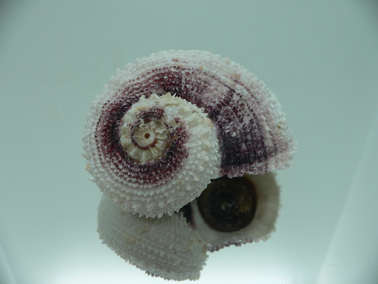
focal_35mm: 35
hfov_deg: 52.6
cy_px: 142
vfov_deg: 40.7
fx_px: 382
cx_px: 189
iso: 80
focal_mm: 4.6
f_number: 2.8
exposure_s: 1/60
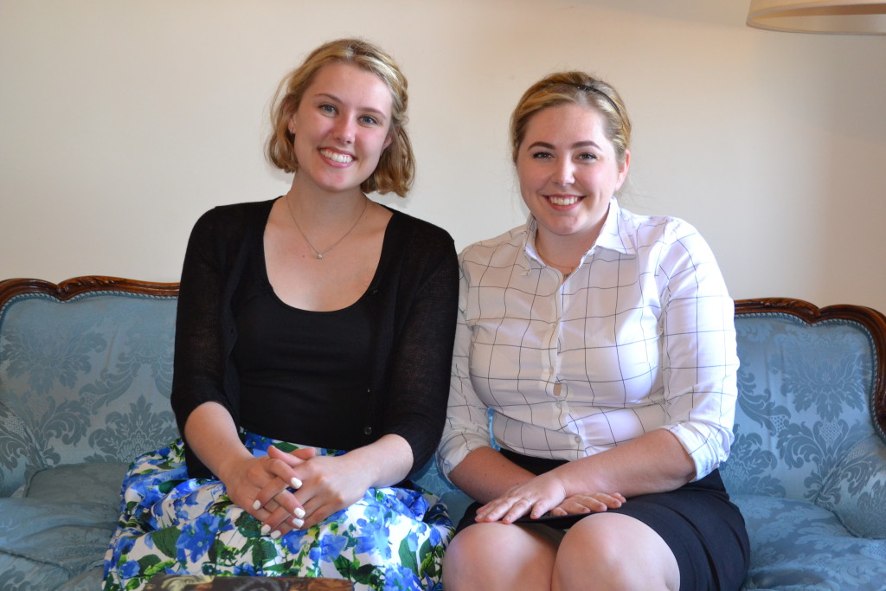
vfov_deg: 25.8
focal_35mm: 52
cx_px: 443
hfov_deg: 37.8
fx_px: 1292
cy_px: 296
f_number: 5
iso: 1250
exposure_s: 1/60
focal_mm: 35
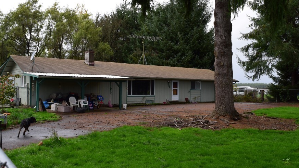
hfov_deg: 56.6
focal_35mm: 35
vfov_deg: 33.7
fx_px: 277
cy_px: 87
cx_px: 150
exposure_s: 1/200
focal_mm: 18
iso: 400
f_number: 10
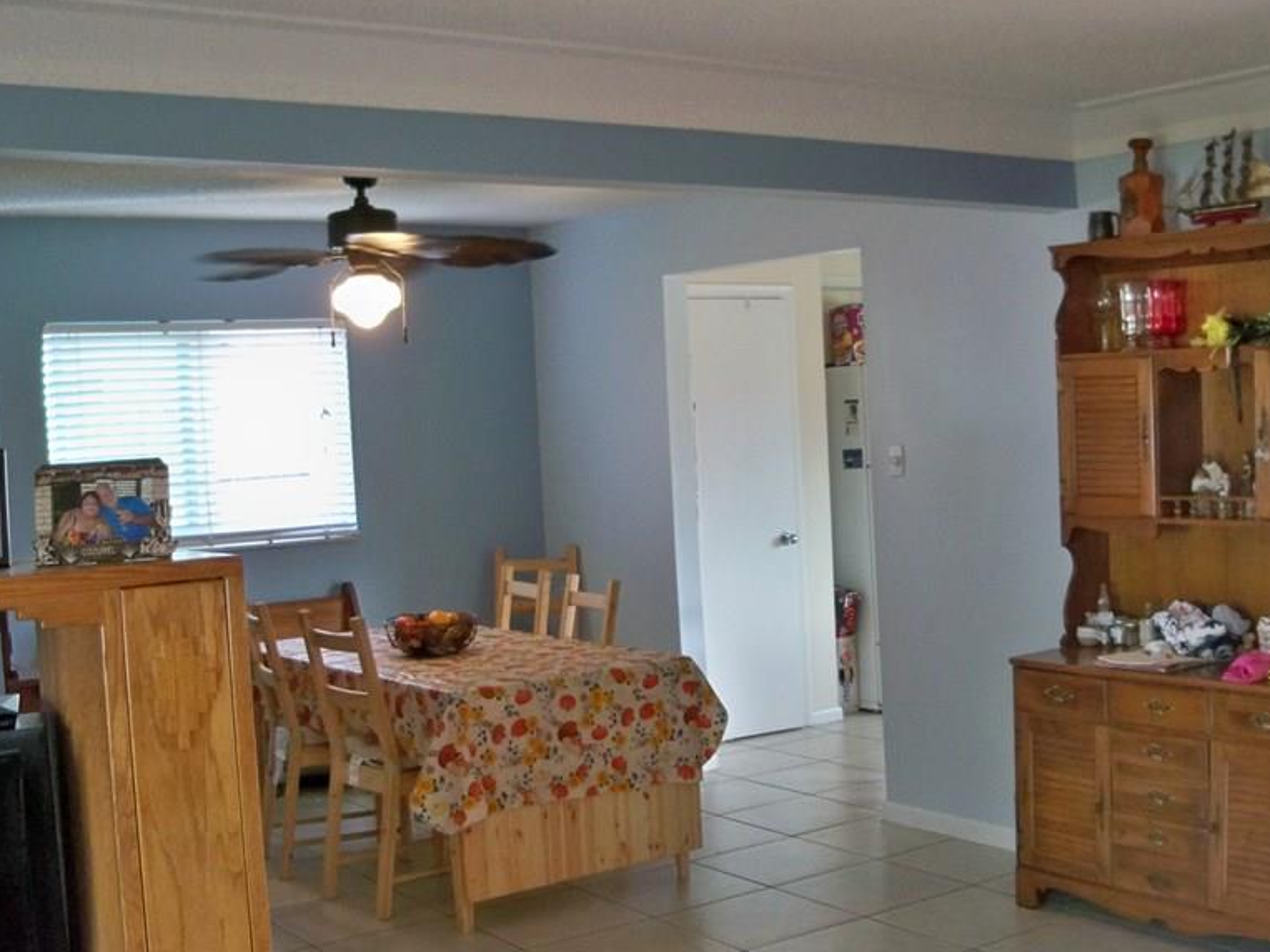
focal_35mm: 47
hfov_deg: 40.2
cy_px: 499
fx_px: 1724
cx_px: 789
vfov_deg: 30.9
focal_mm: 6.2
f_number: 3.5
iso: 250
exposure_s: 1/30
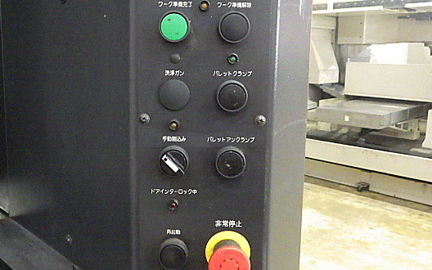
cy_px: 107
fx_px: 424
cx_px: 192
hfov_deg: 53.9
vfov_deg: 35.2
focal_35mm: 36
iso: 1600
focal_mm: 5
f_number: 3.5
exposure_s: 1/30
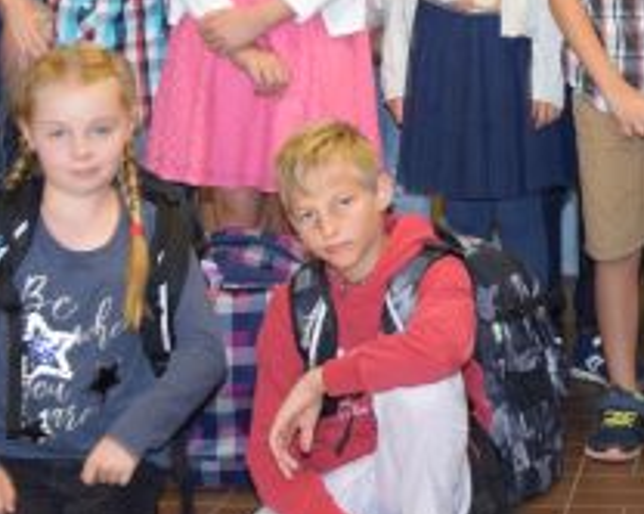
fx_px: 2475
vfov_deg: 11.6
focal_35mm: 130
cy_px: -79
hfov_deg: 14.1
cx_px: 898
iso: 560
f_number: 4
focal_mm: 24
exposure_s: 1/30
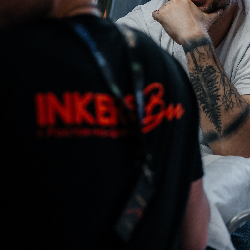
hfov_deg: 15.4
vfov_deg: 15.3
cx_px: 139
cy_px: 40
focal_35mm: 113
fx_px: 923
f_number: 1.8
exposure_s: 1/200
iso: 250
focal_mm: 45
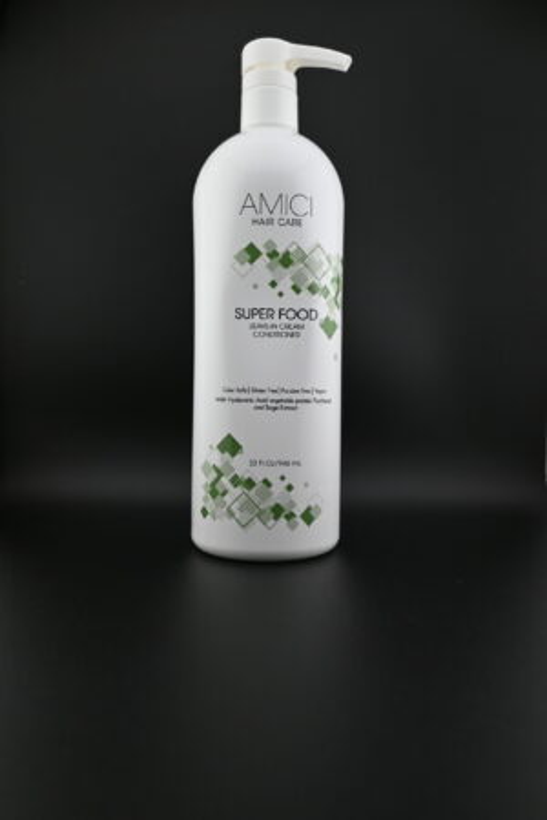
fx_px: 701
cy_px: 410
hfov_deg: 42.6
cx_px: 274
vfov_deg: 60.7
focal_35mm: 31
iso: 280
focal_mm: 20.5
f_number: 4
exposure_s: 1/250
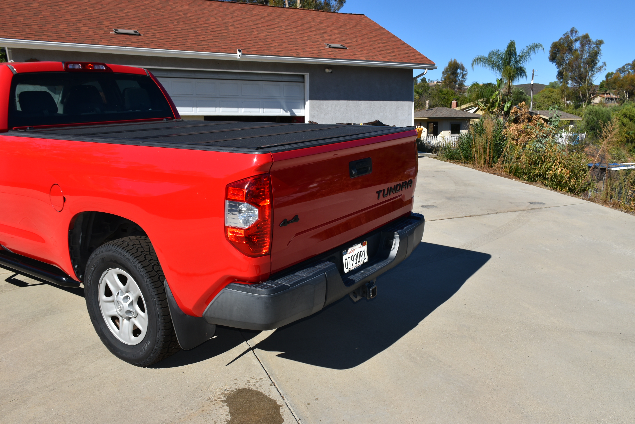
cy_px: 212
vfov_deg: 43.6
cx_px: 318
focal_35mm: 30
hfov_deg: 61.9
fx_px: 529
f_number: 10
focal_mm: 20
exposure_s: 1/200
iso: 100
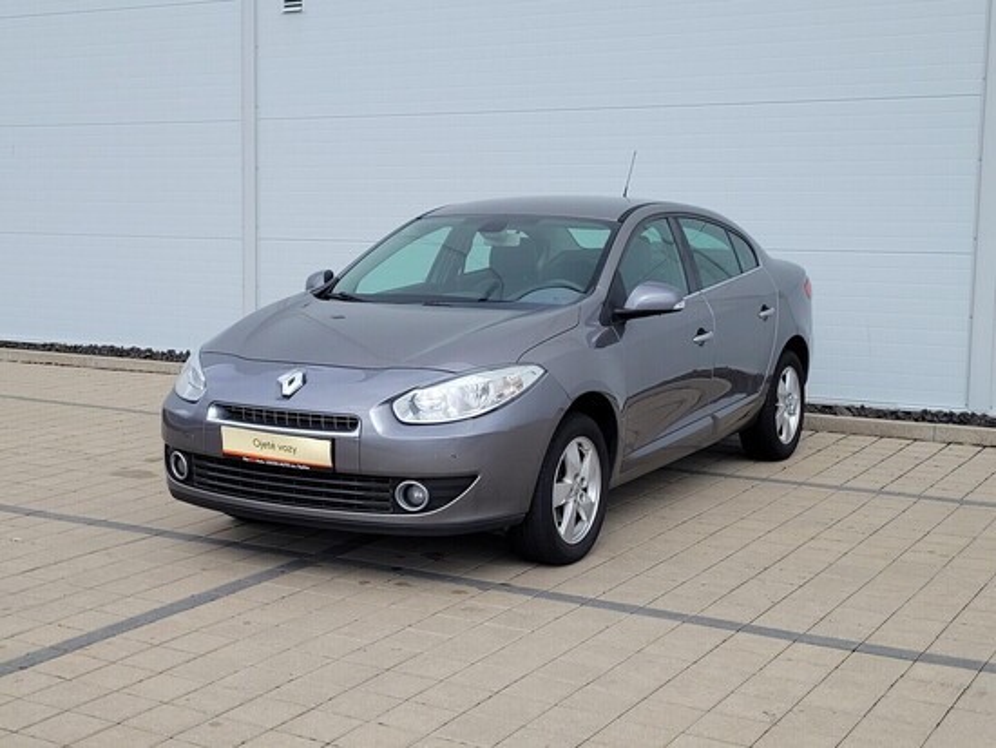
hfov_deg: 67.3
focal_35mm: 26
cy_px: 374
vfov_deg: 53.1
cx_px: 498
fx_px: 748
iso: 40
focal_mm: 5.4
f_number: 1.8
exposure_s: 1/1704
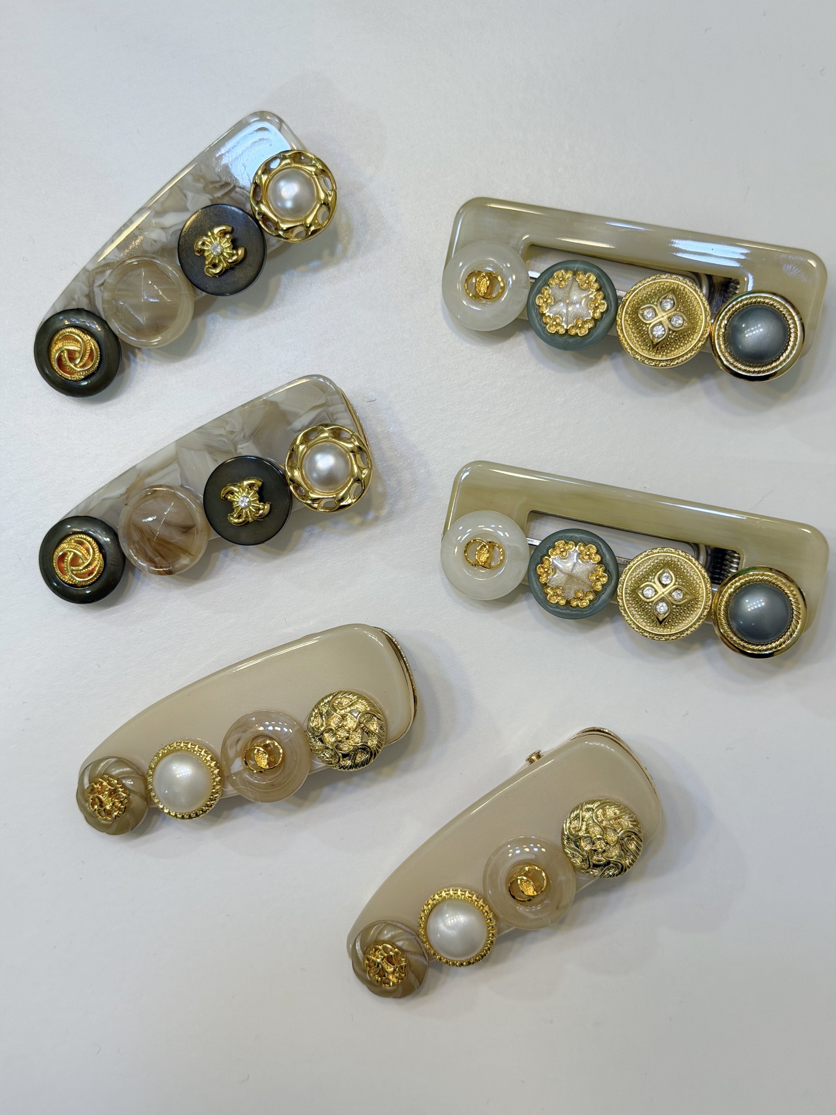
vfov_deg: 39.7
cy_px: 558
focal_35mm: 48
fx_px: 1546
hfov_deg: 30.3
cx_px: 418
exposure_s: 1/100
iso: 50
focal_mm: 6.76
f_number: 1.78
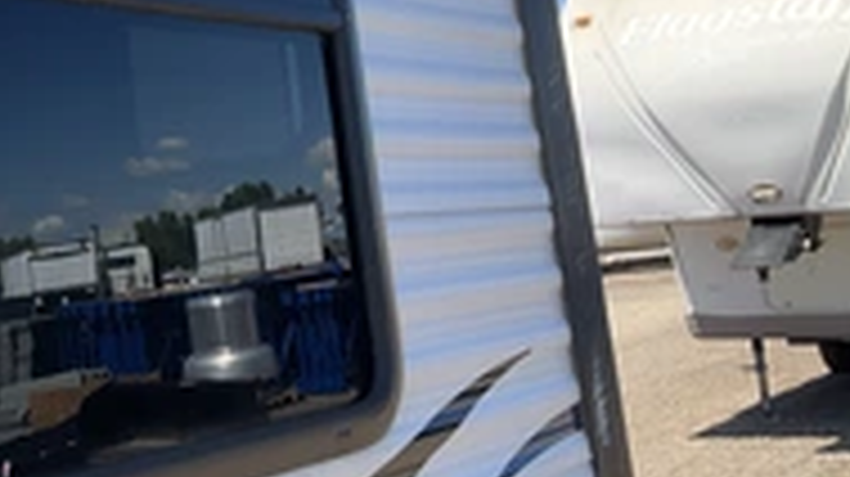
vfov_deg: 17.8
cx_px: 63
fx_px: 1509
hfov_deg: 29.9
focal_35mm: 67
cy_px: 76
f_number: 1.8
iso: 25
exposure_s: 1/855
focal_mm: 3
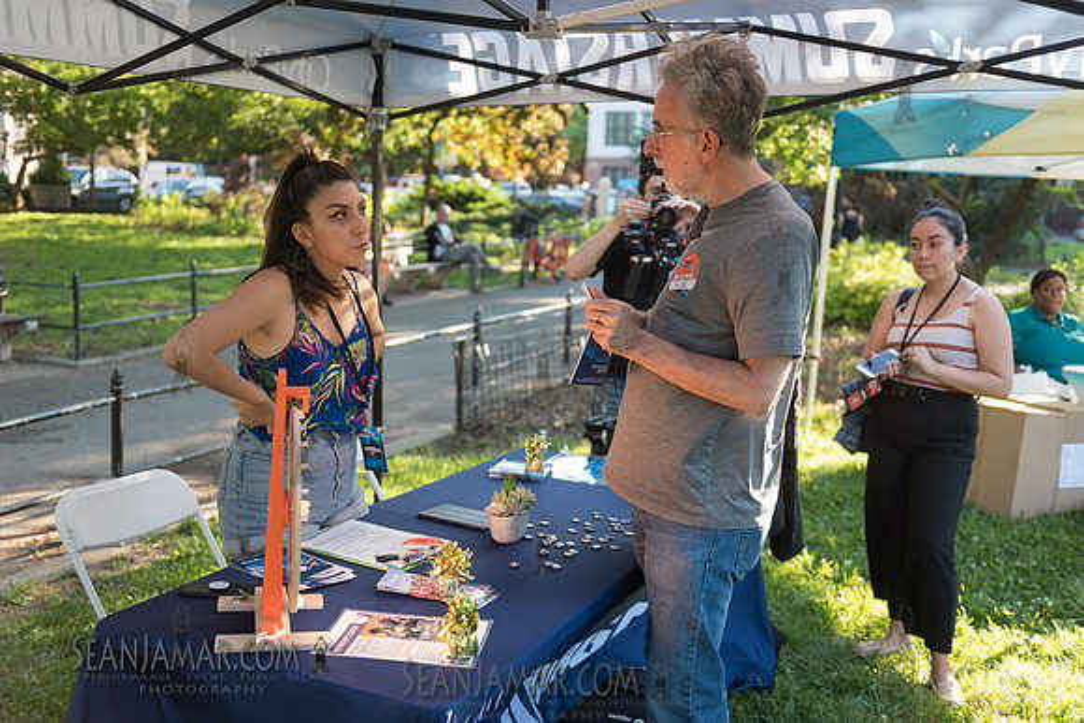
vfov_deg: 35.1
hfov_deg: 50.7
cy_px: 362
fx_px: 1144
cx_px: 542
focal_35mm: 38
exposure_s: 1/200
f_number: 2.8
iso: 200
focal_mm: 38
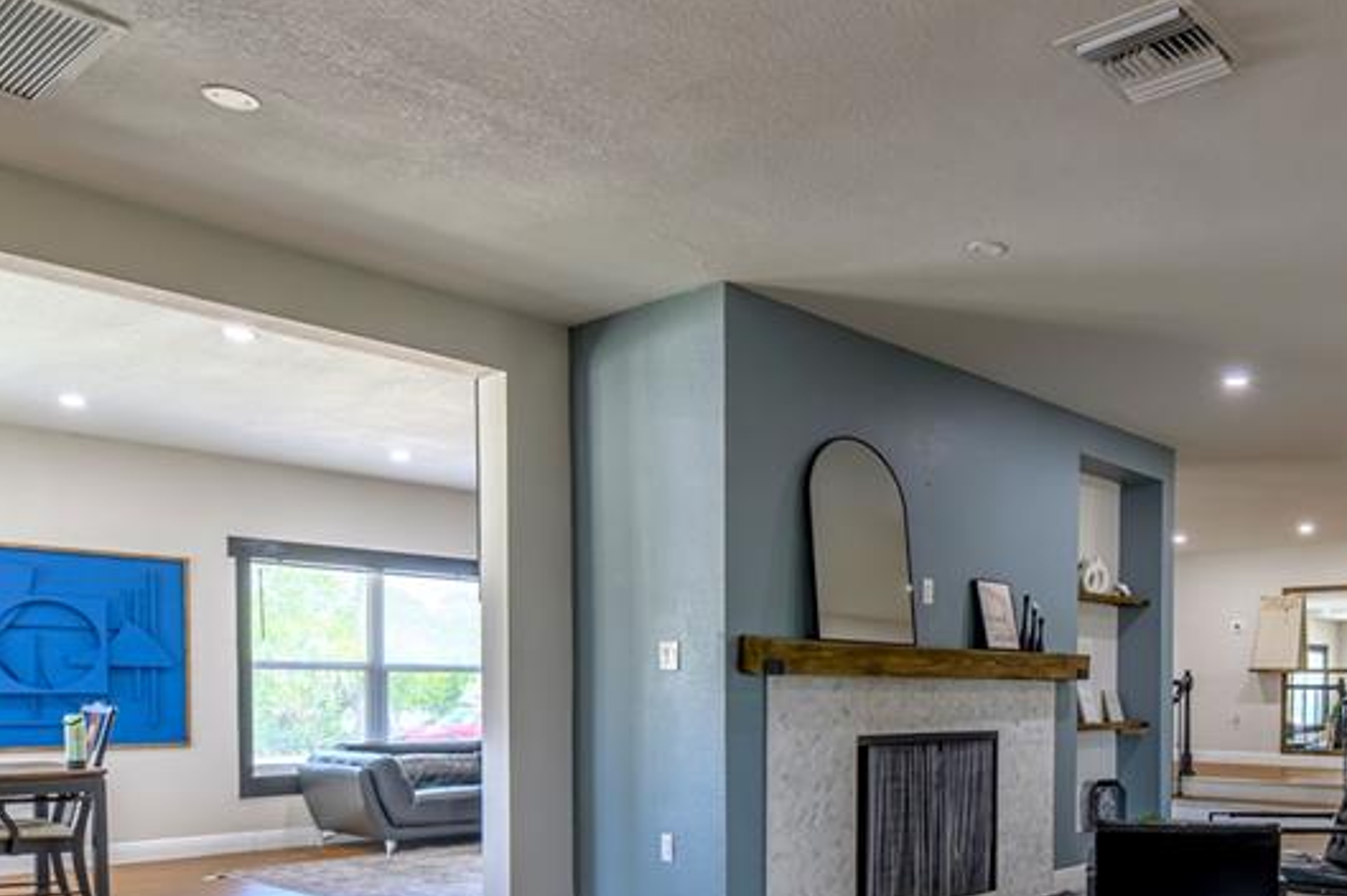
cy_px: 723
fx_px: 1159
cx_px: 1016
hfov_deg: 57.2
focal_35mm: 31
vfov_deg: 40.5
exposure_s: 1/80
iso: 500
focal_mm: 16
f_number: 7.1
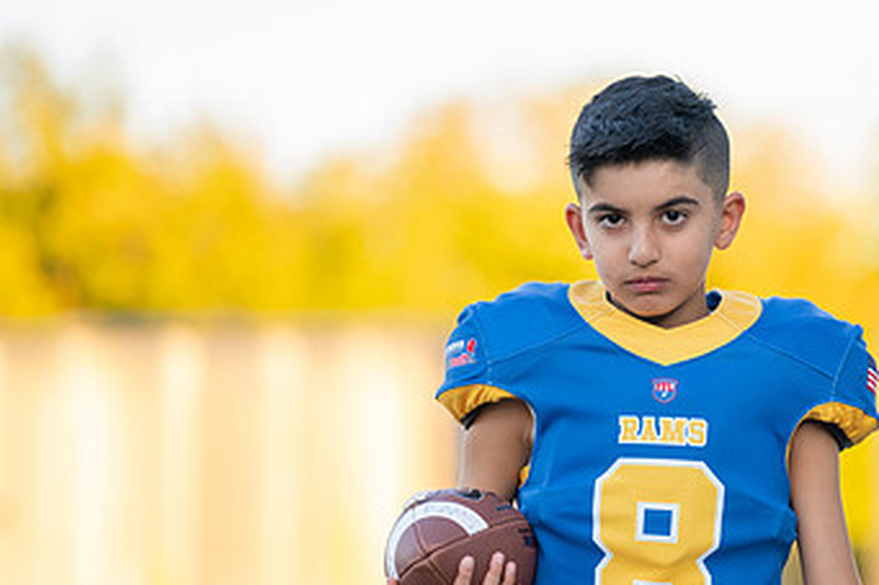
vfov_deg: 4.9
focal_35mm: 280
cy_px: 421
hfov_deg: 7.4
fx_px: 6833
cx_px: 686
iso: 250
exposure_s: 1/320
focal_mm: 158
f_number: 2.8
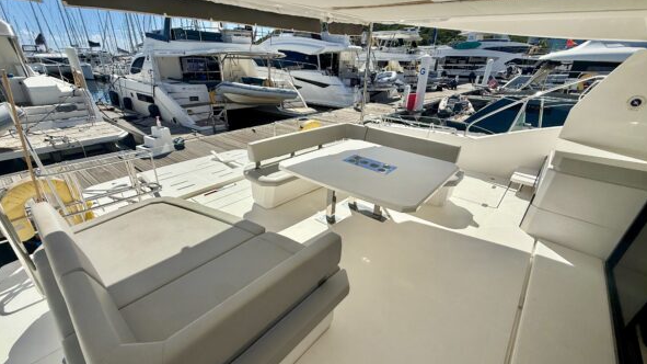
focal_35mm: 16
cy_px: 189
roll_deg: -1.3
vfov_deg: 67.0
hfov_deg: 99.4
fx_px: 274
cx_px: 317
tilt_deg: -24.7
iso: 50
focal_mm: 2.22
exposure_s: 1/6173
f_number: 2.2
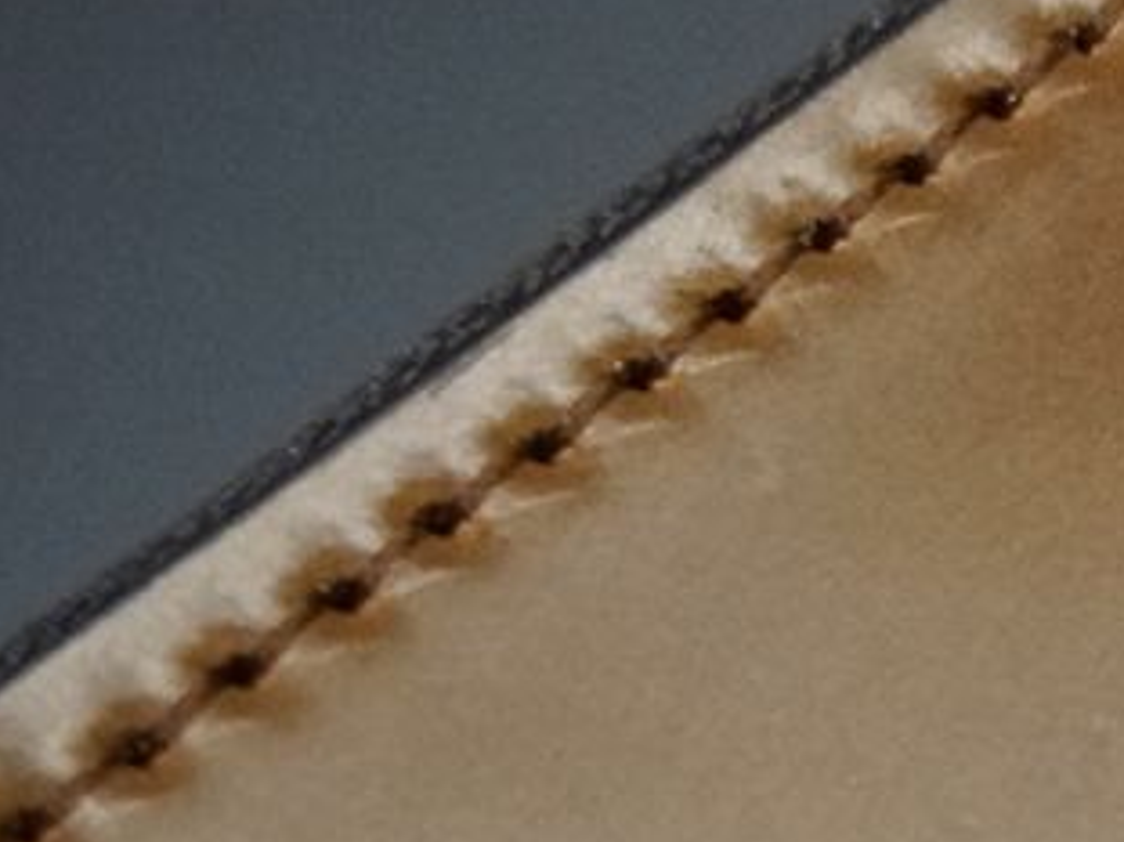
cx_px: 2158
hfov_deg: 9.3
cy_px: 643
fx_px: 6492
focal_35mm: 200
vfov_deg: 7.4
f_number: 5.6
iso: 2500
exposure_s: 1/160
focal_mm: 36
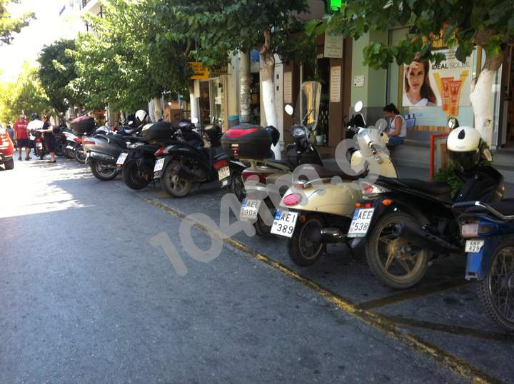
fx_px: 519
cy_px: 192
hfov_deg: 52.7
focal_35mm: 35
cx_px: 257
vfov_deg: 40.6
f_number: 2.8
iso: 80
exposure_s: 1/153
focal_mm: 3.85
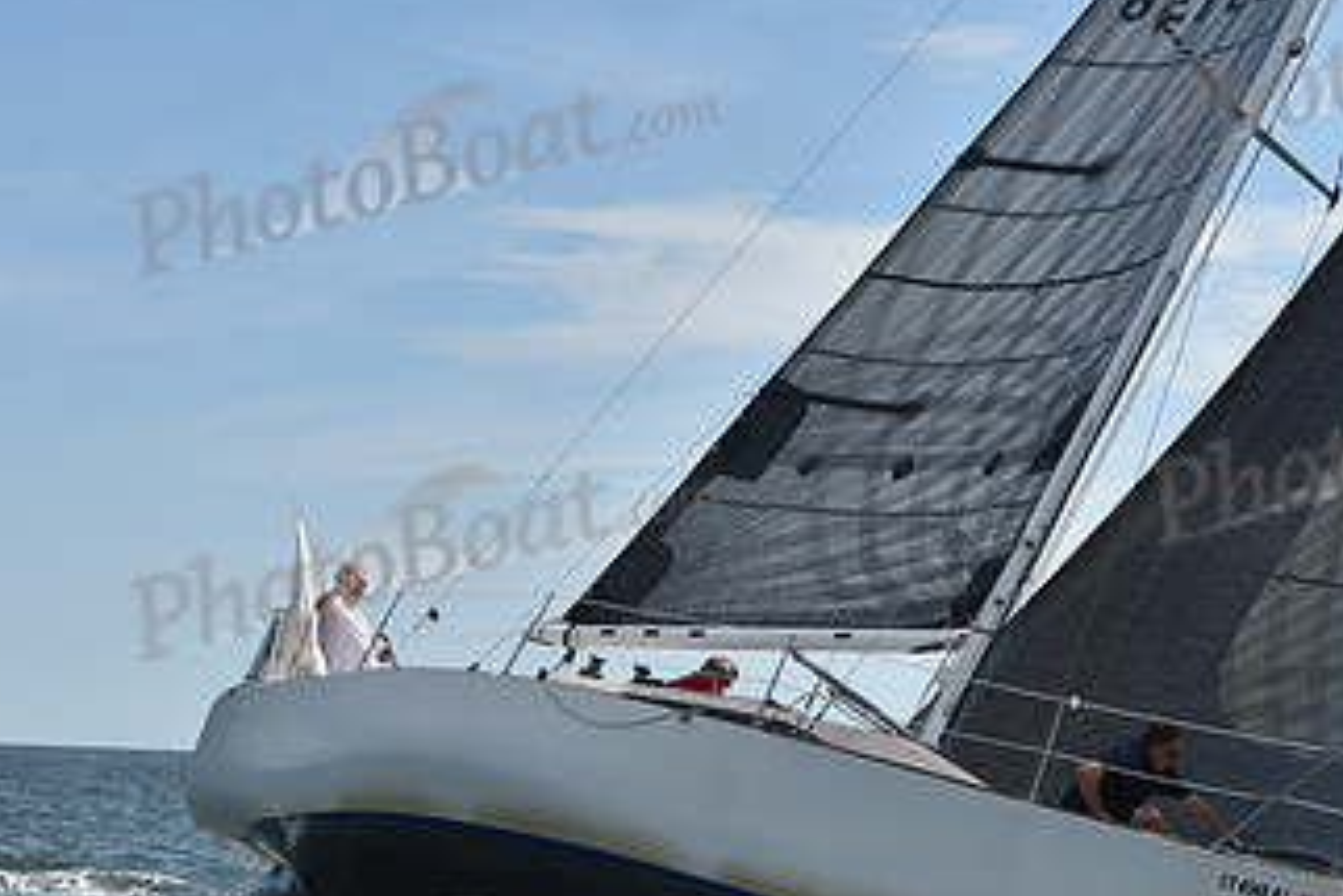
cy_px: 711
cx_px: 938
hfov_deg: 16.2
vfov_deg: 10.9
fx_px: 4702
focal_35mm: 126
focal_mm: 70
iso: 320
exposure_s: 1/1000
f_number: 11
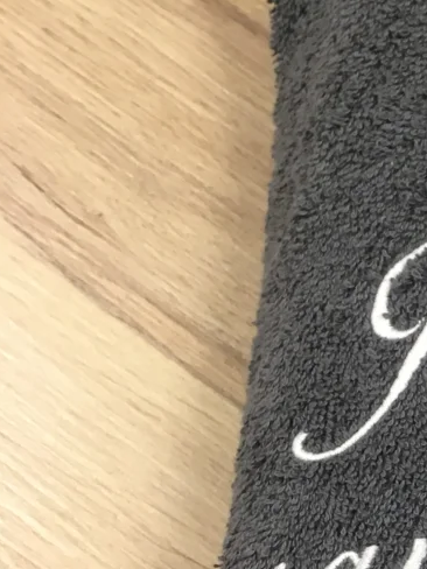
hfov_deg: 14.3
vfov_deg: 19.9
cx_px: 690
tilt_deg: -67.0
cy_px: 597
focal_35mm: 95
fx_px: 1562
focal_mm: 4.15
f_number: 2.2
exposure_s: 1/33
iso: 80
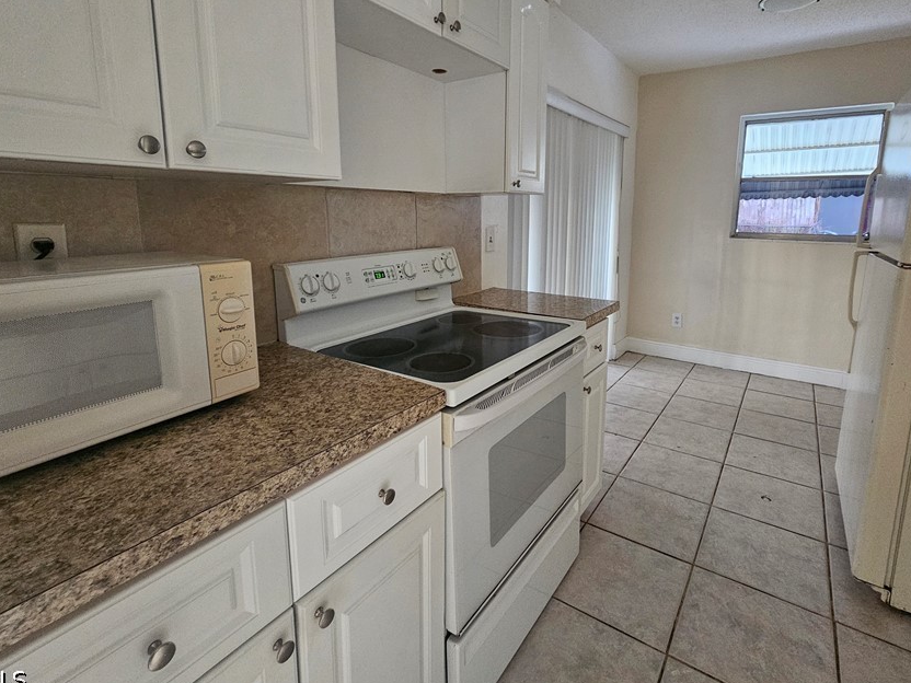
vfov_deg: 77.3
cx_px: 484
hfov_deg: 94.4
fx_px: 421
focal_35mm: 16
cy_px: 278
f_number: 2.2
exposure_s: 1/30
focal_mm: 2.2
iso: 640
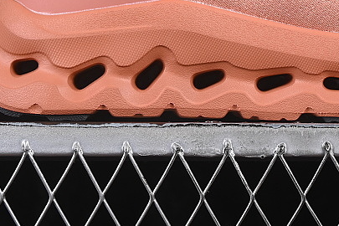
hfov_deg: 10.3
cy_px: -64
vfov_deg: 6.8
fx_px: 1883
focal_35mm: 200
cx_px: 278
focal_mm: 50
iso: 160
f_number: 8
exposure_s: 1/80
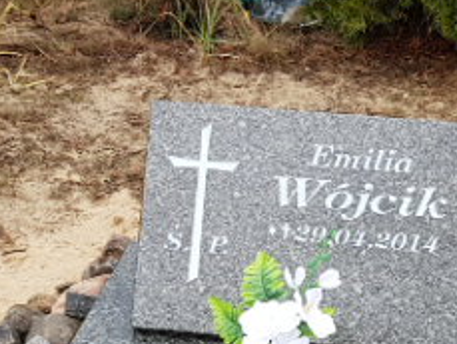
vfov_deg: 12.9
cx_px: 363
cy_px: 518
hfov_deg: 17.9
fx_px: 1440
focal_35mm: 109
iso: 40
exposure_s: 1/117
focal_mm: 4.2
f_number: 1.7
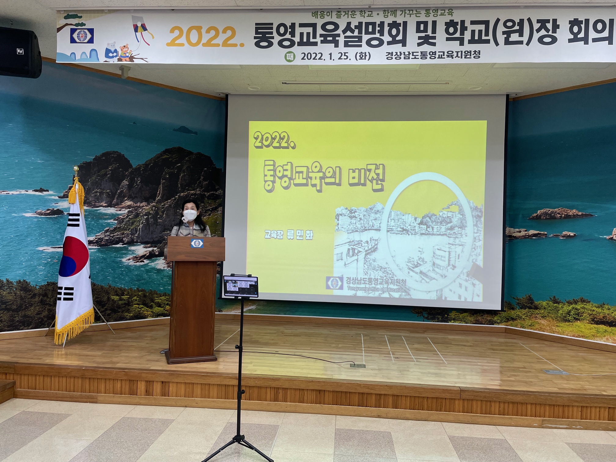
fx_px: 463
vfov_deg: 53.1
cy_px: 231
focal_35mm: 26
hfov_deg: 67.3
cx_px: 308
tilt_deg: +0.7
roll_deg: -1.3
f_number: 1.6
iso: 125
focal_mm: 4.2
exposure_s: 1/120
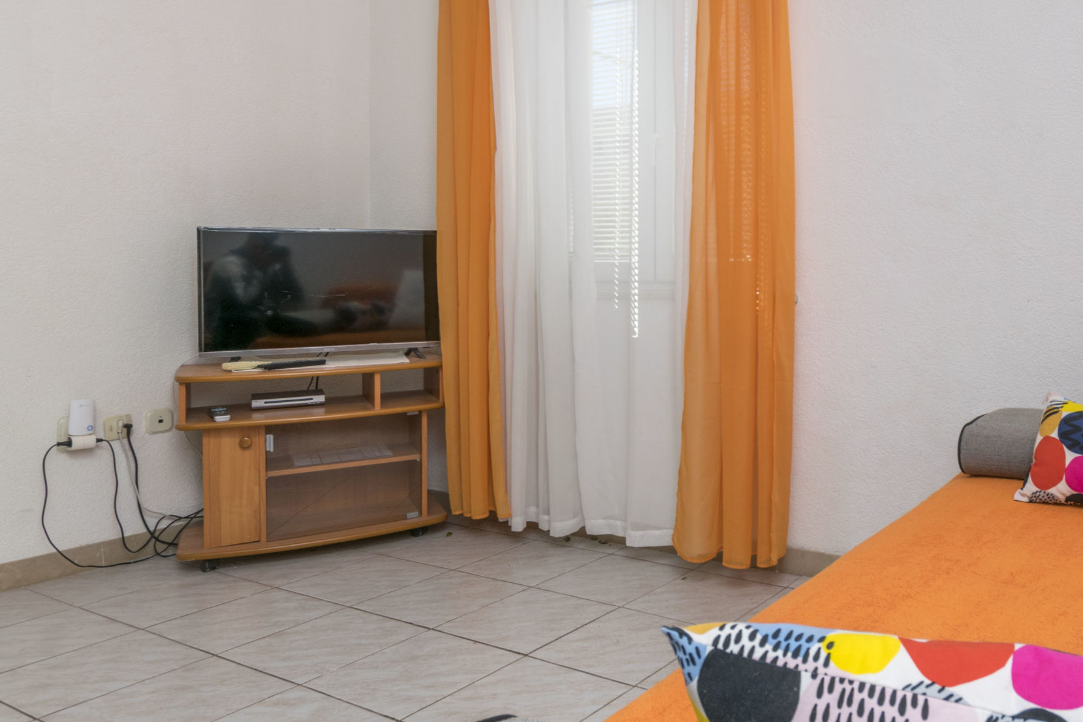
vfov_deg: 46.2
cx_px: 846
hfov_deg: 61.1
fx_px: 838
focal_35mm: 28
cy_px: 273
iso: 100
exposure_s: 1/160
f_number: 8
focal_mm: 11
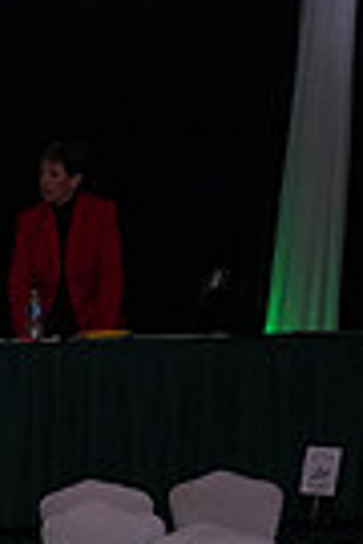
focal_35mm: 146
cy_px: 691
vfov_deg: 13.6
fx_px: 2208
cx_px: -730
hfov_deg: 8.0
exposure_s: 1/250
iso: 2000
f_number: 7.1
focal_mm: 34
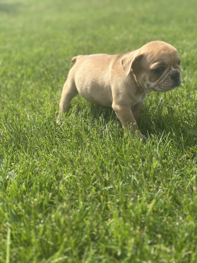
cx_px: 98
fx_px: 364
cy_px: 132
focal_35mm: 48
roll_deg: +2.0
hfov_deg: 30.3
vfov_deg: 39.7
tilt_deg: -21.2
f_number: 1.78
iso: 80
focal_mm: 6.86
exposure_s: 1/2976
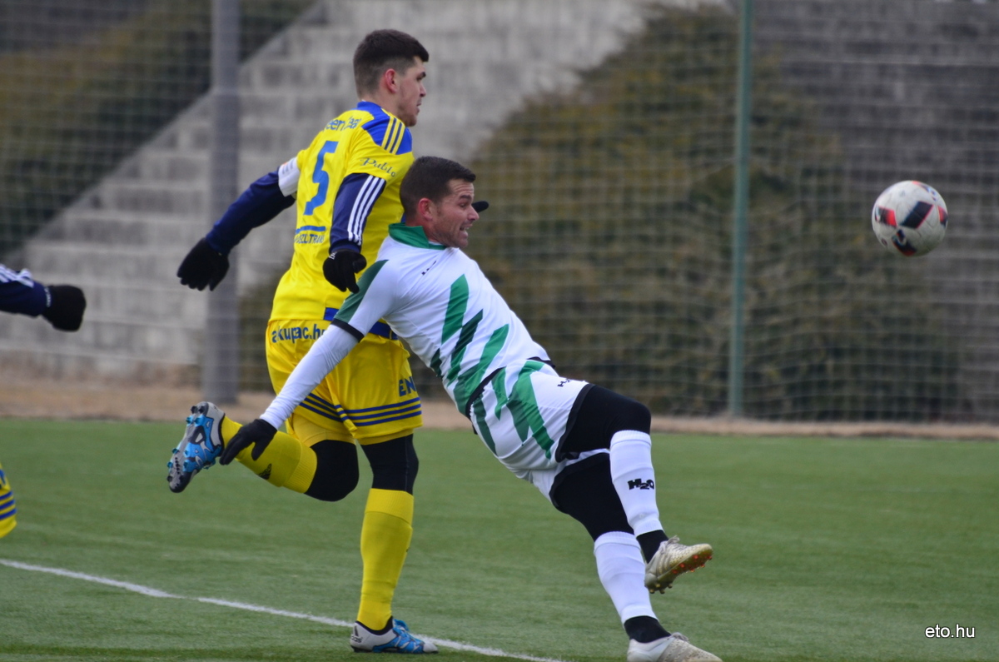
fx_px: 12463
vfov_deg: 3.0
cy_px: 331
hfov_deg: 4.6
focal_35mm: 450
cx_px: 500
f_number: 5.6
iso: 800
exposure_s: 1/1000
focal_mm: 300
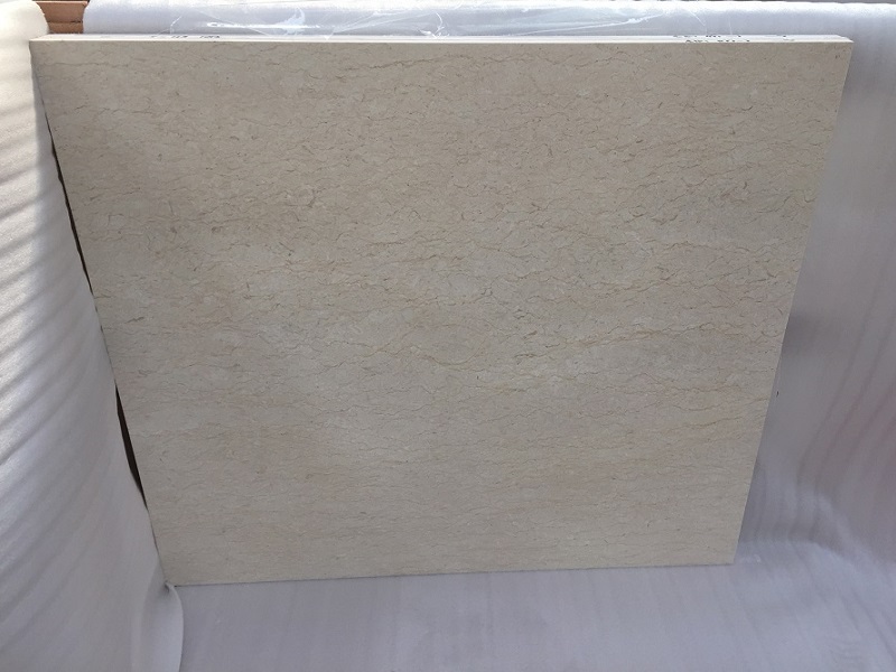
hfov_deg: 61.7
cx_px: 448
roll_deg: -2.4
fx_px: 751
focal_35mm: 29
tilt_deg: -33.5
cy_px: 336
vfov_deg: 48.2
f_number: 2.2
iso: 40
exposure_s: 1/100
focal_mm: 4.15
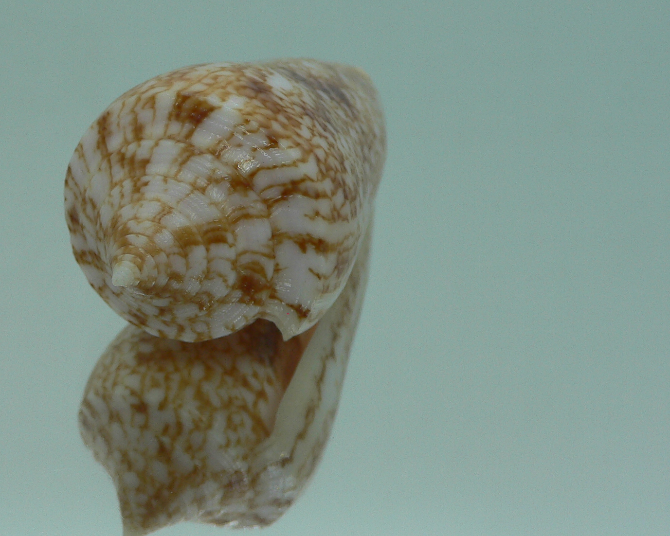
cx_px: 233
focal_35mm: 50
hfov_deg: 37.0
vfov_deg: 30.2
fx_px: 992
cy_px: 241
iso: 80
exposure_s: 1/60
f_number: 2.8
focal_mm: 4.6
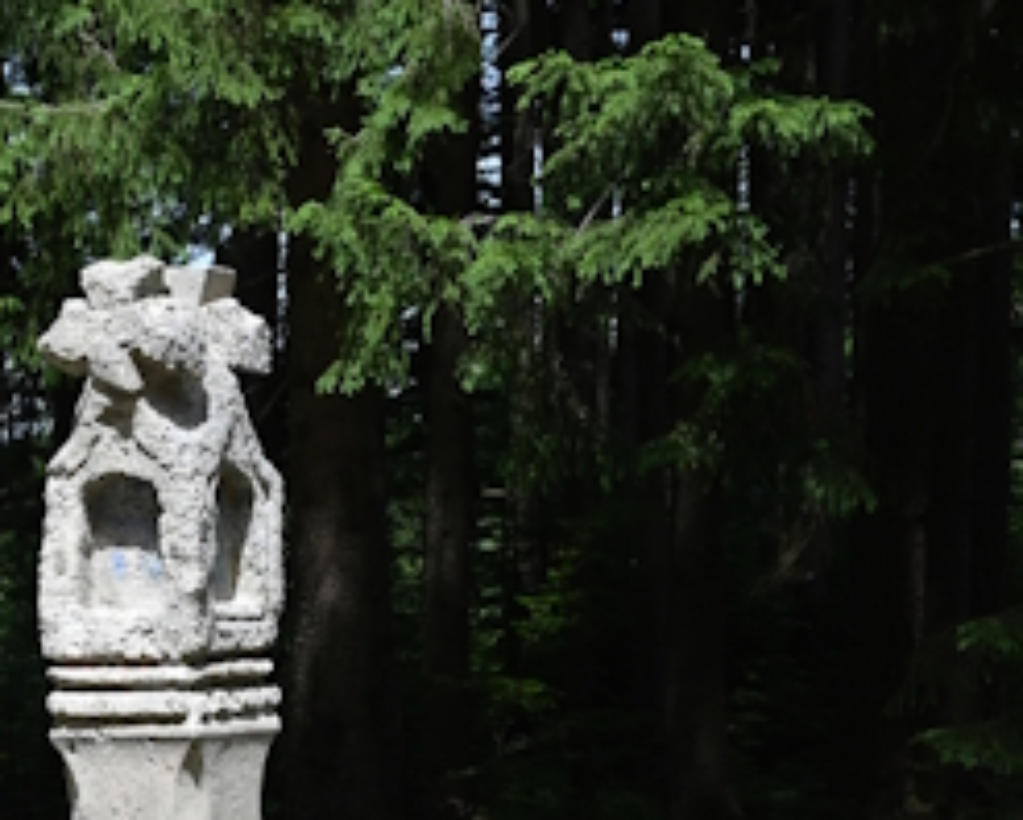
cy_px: 820
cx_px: -95
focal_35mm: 106
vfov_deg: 14.3
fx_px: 3212
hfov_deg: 17.5
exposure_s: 1/1000
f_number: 8
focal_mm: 31
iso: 640
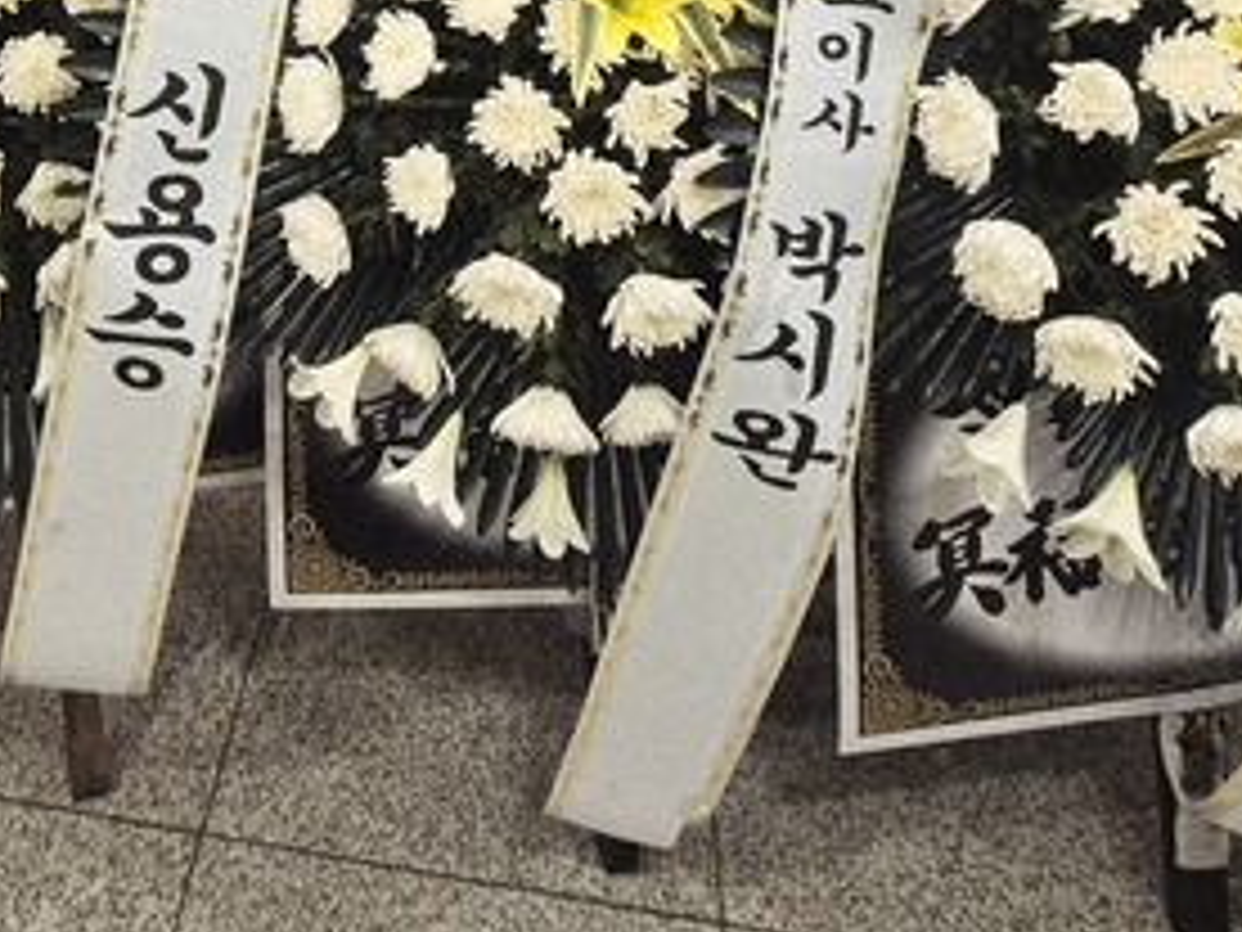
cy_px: -173
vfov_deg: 34.7
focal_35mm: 33
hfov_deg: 53.0
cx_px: 320
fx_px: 1184
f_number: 2.2
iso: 160
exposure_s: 1/60
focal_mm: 2.2
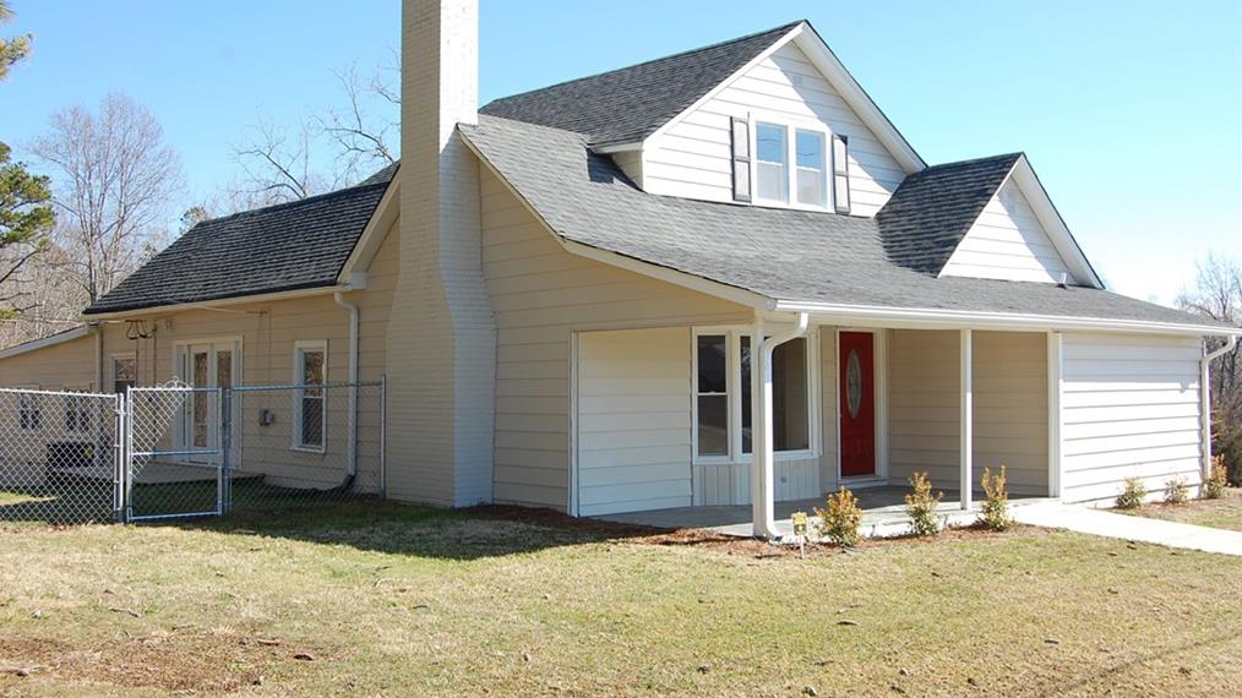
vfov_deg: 31.2
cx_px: 617
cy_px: 343
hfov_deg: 52.8
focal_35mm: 38
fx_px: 1251
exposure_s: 1/250
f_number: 8
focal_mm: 24
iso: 200
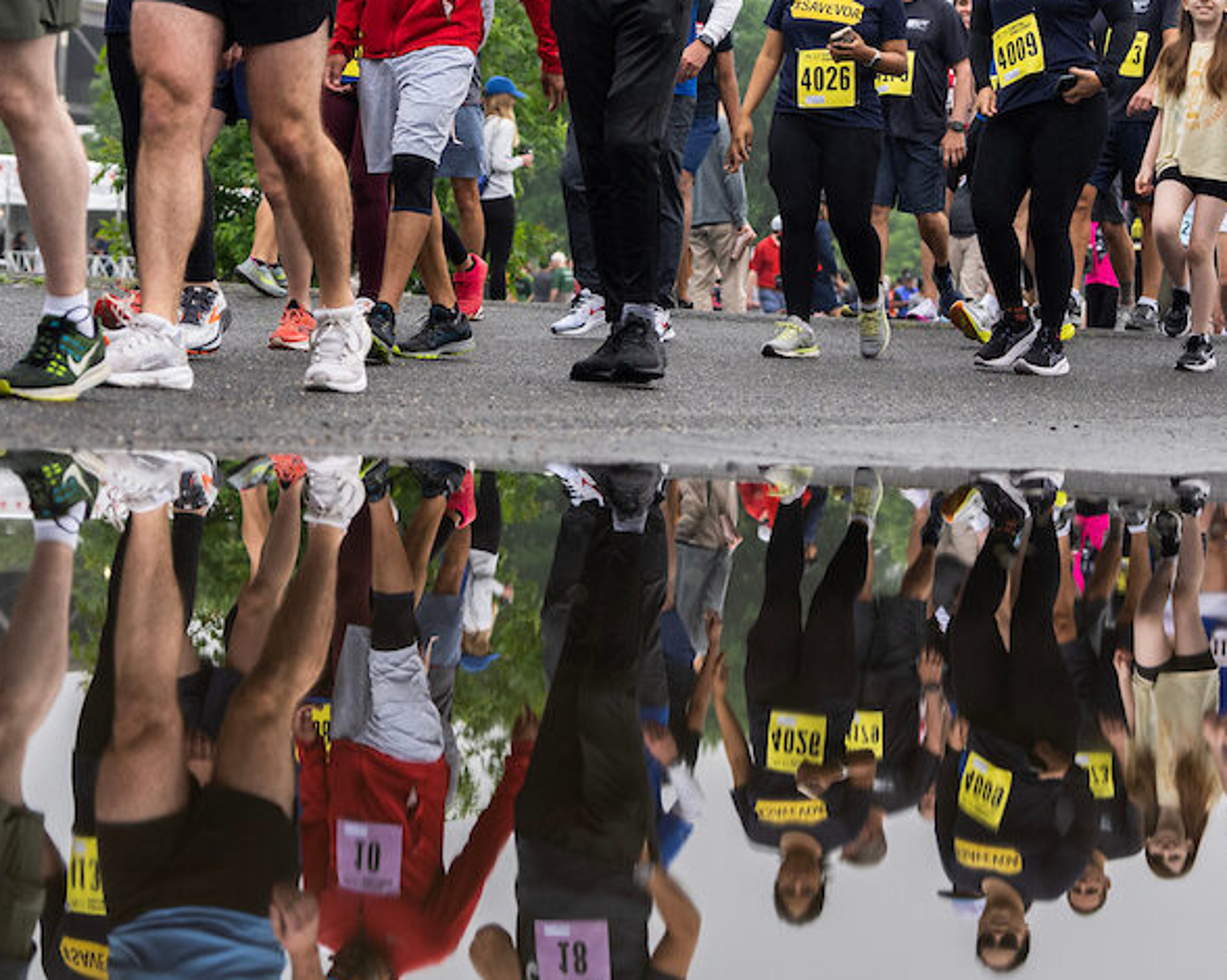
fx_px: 3340
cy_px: 336
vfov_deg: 16.7
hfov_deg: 20.8
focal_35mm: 92
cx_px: 540
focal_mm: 48
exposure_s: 1/1000
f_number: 2.8
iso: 800
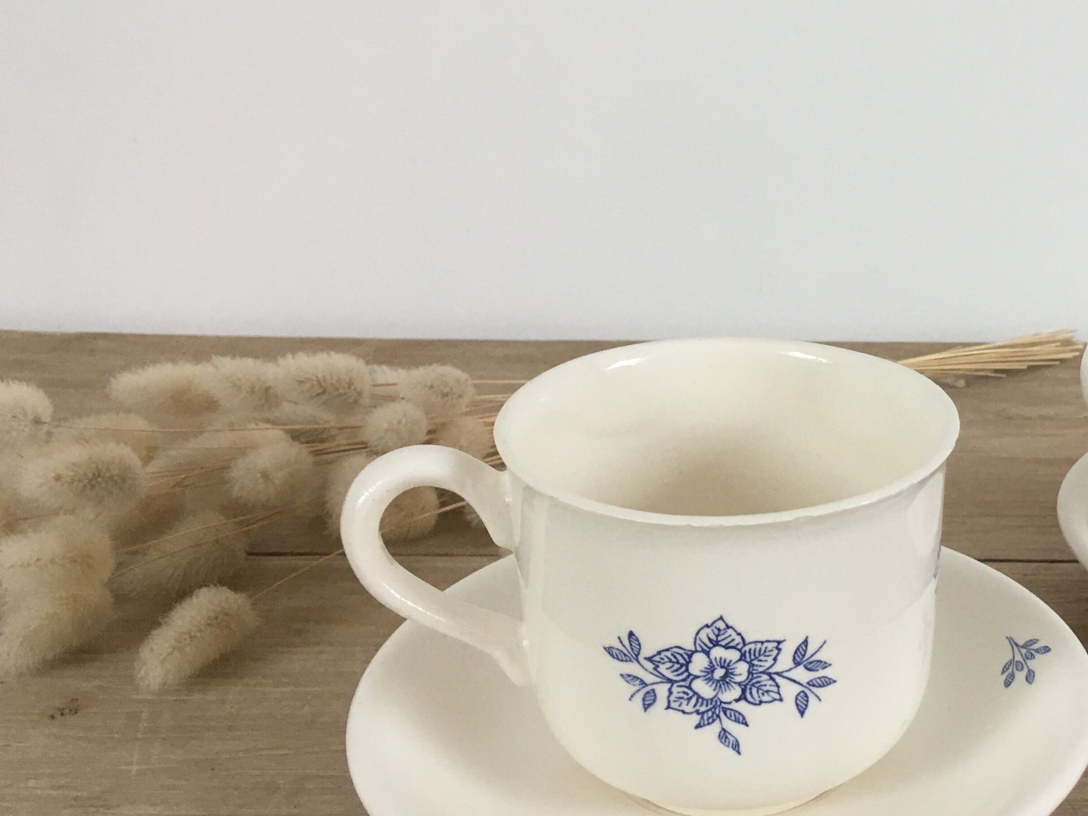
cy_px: 415
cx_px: 873
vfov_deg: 30.3
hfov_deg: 38.2
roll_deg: -1.4
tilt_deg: -20.3
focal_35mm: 48
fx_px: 1509
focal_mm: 4.15
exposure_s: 1/33
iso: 125
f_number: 2.2
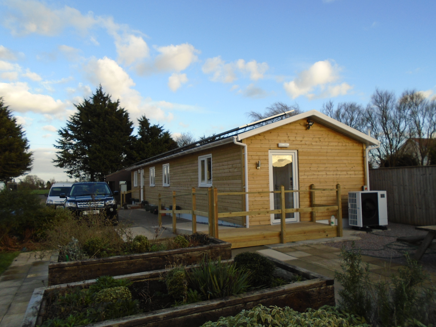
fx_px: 327
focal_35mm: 26
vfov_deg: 53.1
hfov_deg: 67.3
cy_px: 164
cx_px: 218
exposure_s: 1/400
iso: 100
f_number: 3.2
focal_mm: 4.6
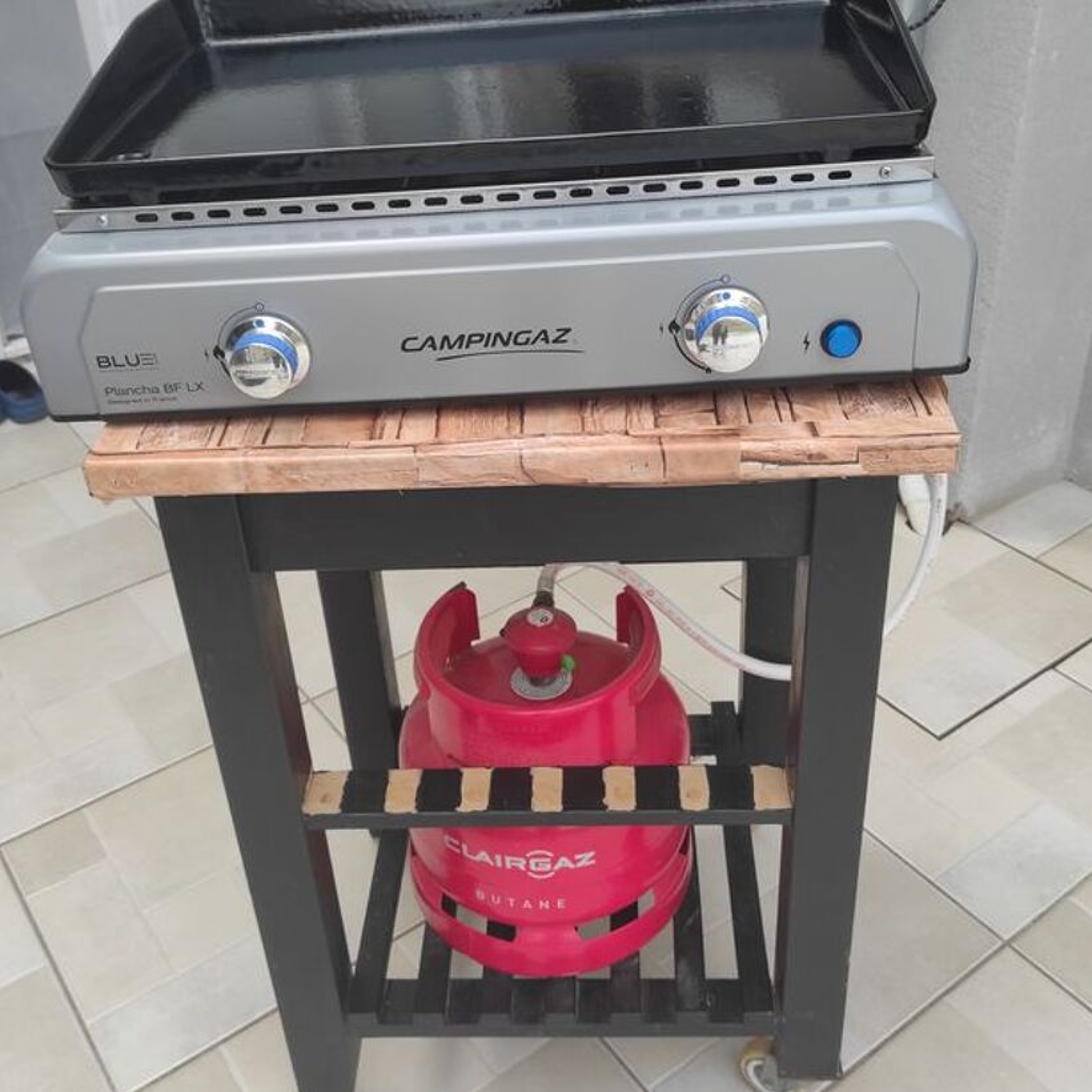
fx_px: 1285
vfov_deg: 45.9
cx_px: 579
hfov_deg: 46.0
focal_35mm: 36
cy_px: 463
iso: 100
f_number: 1.89
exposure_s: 1/734
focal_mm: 5.43
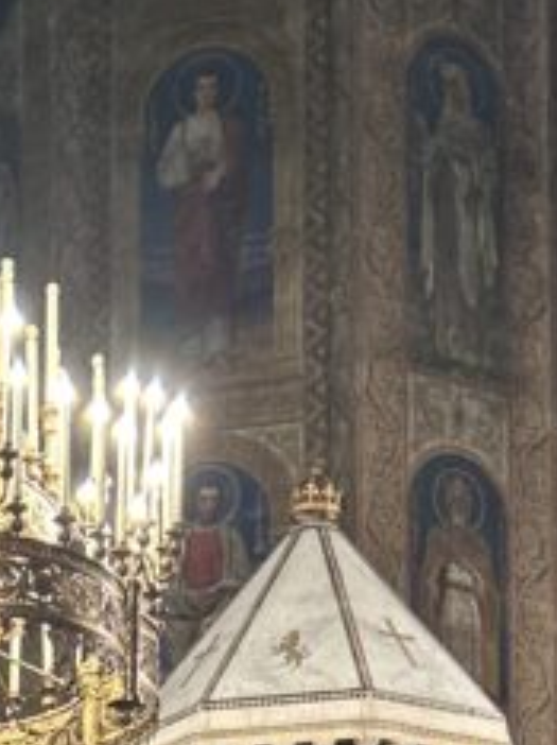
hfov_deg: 12.8
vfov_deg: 15.6
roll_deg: -1.1
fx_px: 2450
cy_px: 1191
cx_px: -29
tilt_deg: +6.0
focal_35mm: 114
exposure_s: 1/50
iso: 400
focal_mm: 5.7
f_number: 1.5
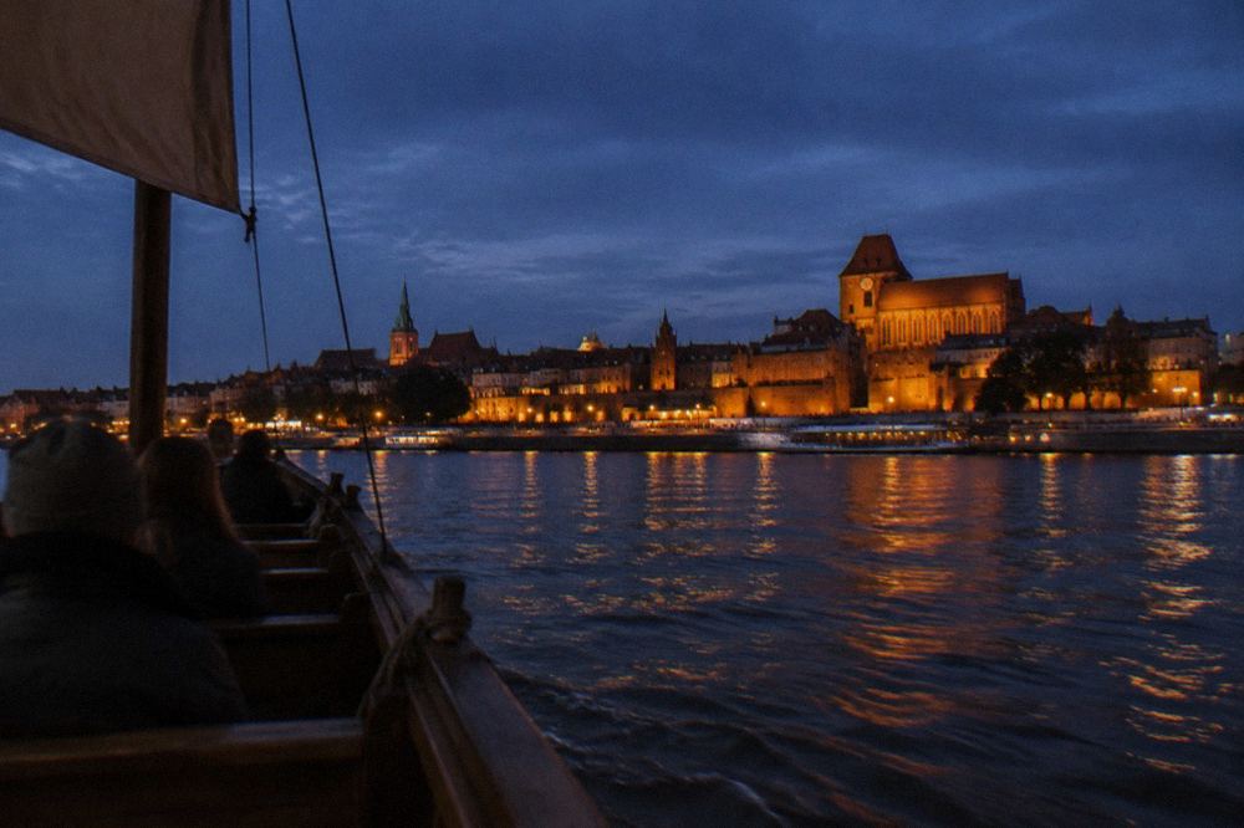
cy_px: 414
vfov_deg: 33.4
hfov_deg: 48.5
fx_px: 1382
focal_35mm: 40
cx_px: 622
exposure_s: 1/125
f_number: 2.8
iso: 4000
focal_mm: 40
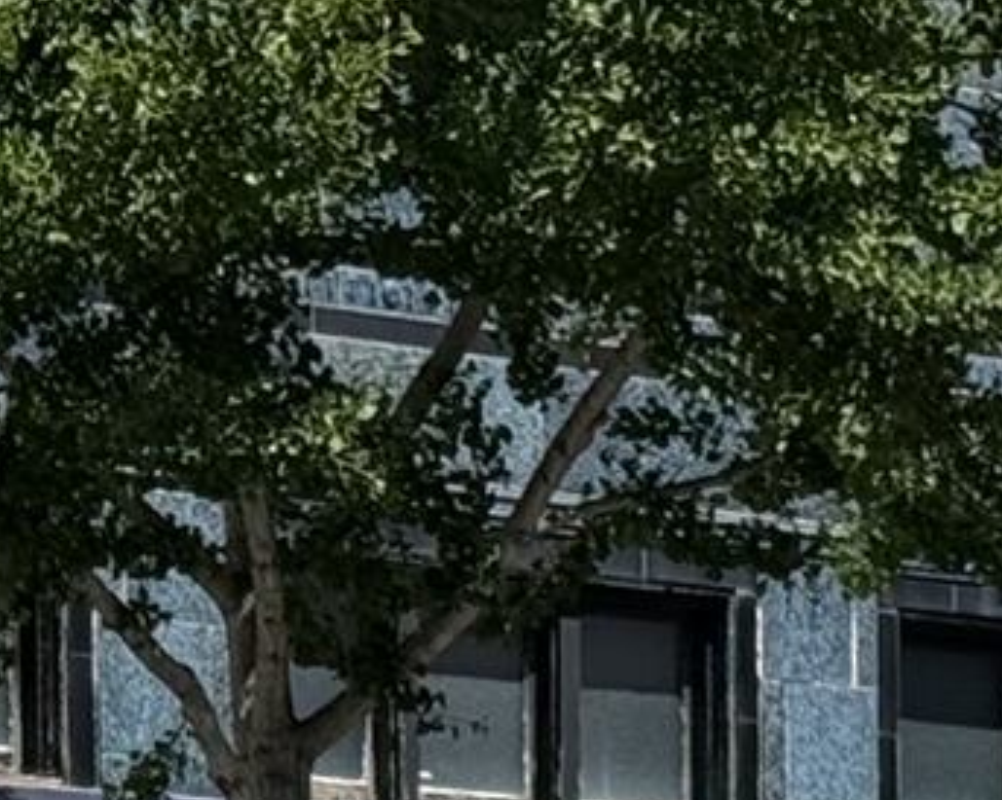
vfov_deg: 5.3
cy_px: 1988
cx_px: 1177
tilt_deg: -4.2
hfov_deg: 6.9
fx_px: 8299
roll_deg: +0.0
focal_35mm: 280
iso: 64
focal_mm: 6.76
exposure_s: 1/4098
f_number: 1.78
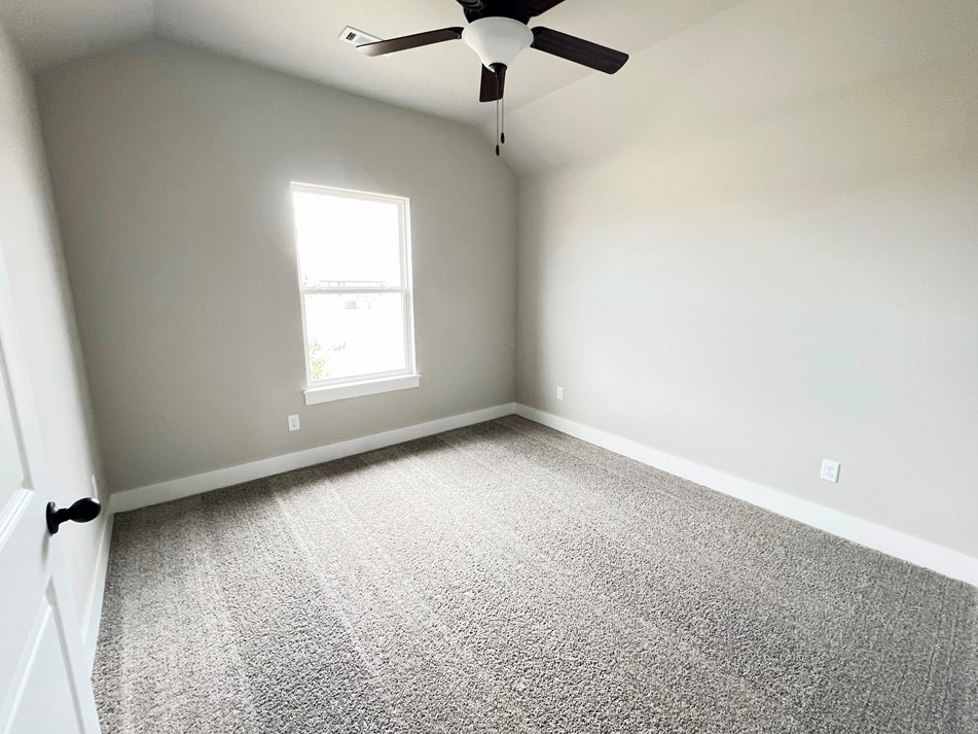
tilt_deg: -10.0
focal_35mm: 14
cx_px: 514
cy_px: 360
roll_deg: -0.2
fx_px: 395
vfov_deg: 85.7
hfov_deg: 102.0
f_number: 1.8
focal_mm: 1.57
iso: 160
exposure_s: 1/60
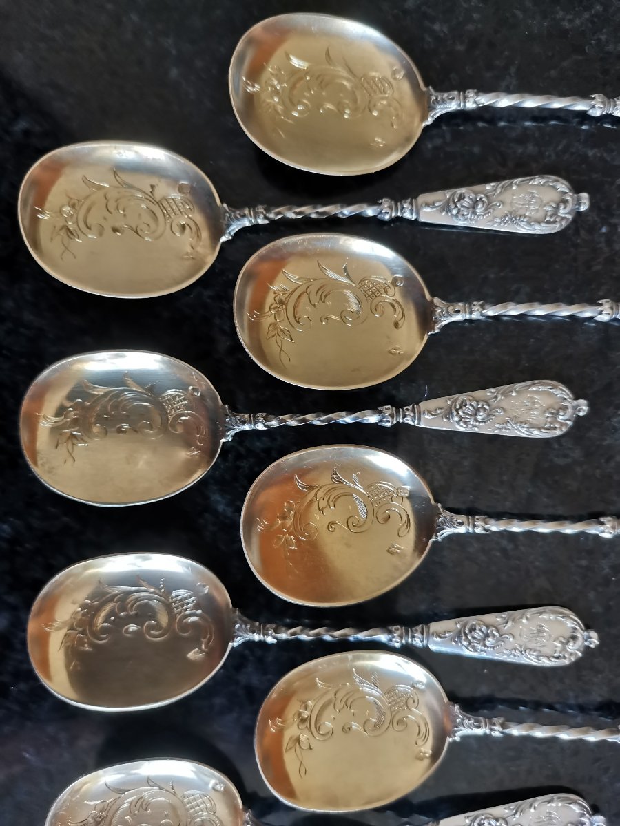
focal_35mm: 26
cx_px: 310
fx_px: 621
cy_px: 413
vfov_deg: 67.3
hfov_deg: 53.1
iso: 320
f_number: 1.8
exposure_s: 1/100
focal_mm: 4.75
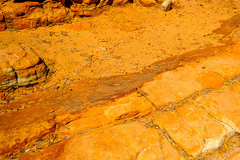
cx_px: 145
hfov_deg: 44.2
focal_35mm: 44
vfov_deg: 30.5
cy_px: 63
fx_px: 293
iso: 200
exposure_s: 1/5800
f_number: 4
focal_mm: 24
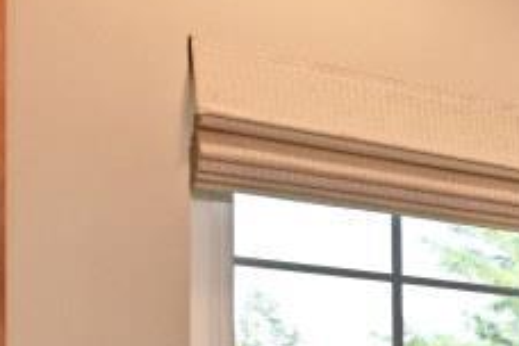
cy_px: 526
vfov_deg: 13.9
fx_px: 1326
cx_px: 1491
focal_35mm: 92
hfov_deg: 12.1
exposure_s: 1/125
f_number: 5.6
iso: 200
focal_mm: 14
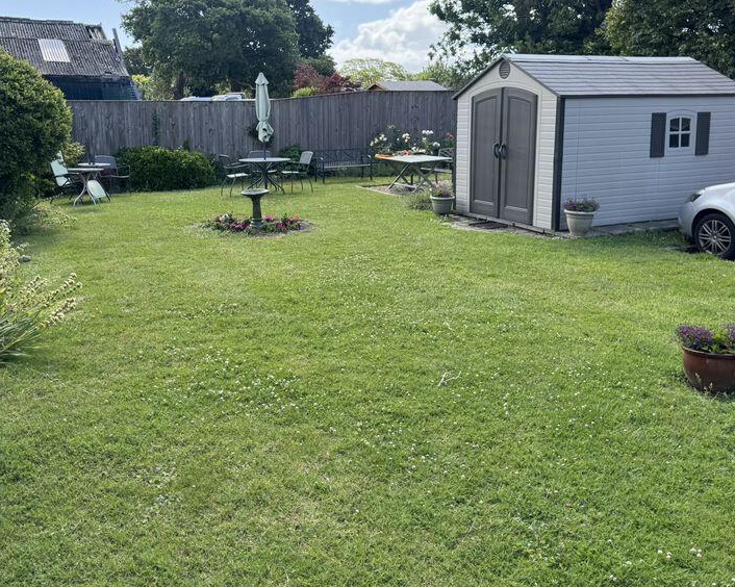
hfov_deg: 52.8
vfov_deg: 43.0
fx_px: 739
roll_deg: +0.2
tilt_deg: -8.8
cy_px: 220
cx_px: 326
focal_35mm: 34
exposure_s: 1/1151
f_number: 1.78
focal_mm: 6.76
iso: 80
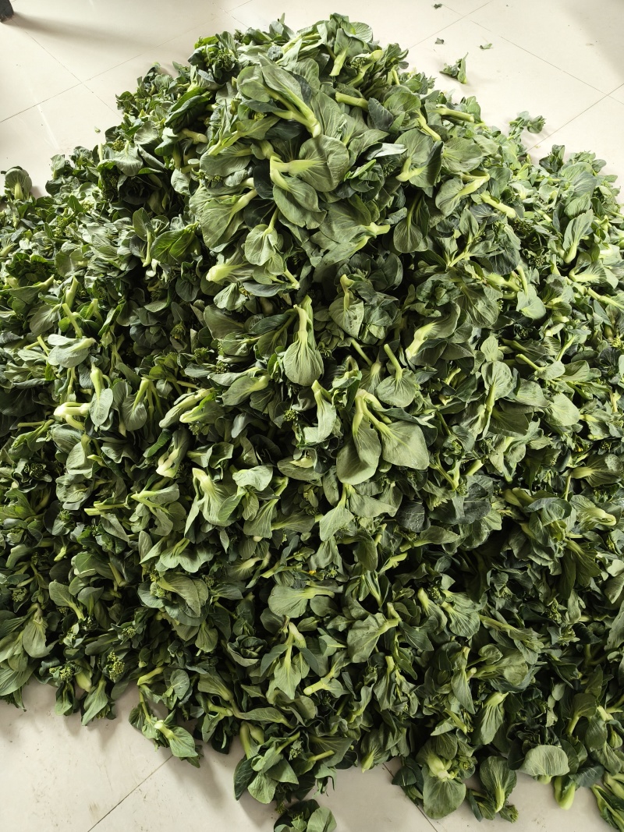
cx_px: 312
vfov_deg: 71.6
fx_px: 577
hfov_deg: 56.8
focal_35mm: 24
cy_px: 416
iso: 320
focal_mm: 5.59
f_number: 1.8
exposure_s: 1/81.5
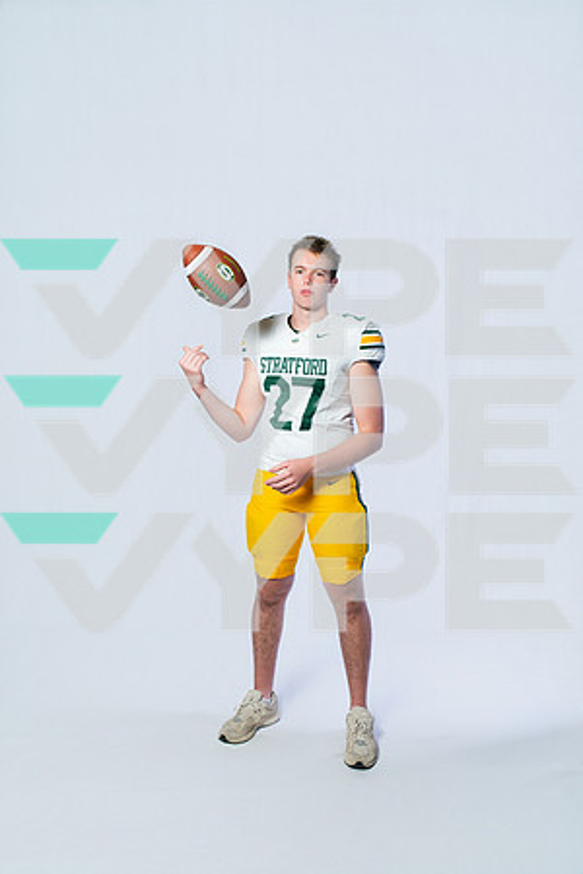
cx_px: 292
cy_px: 437
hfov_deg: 42.3
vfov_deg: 60.3
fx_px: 753
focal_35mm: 31
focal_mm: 31
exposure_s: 1/250
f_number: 8
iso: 500
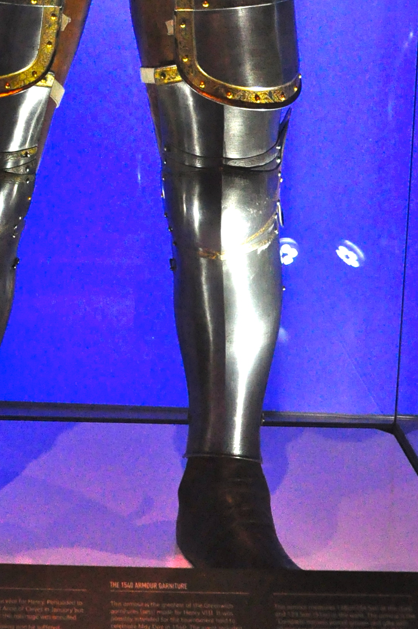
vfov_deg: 21.3
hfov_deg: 15.1
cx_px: 86
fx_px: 1571
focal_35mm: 90
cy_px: -86
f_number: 3.8
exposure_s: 1/400
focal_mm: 24
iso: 2000
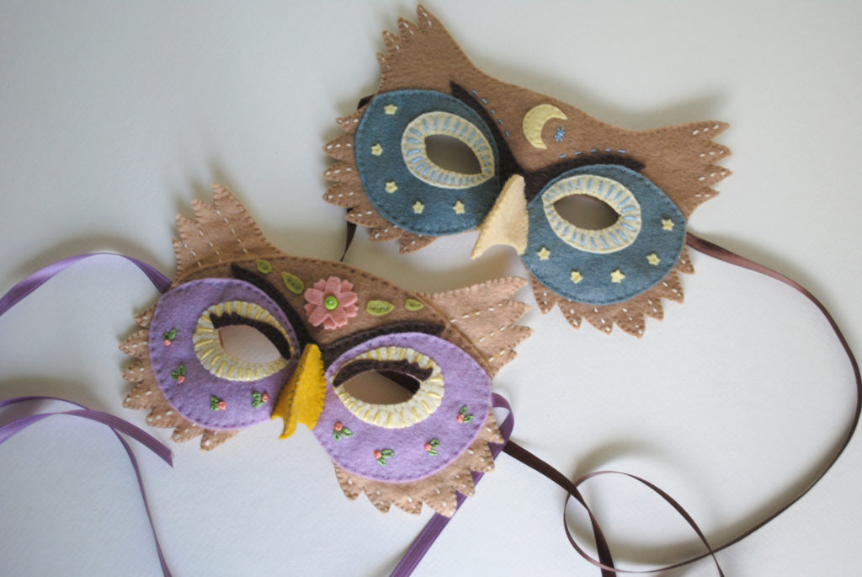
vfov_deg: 29.9
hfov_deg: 43.6
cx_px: 431
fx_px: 1079
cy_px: 288
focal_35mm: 45
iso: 400
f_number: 4.5
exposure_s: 1/60
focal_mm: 30
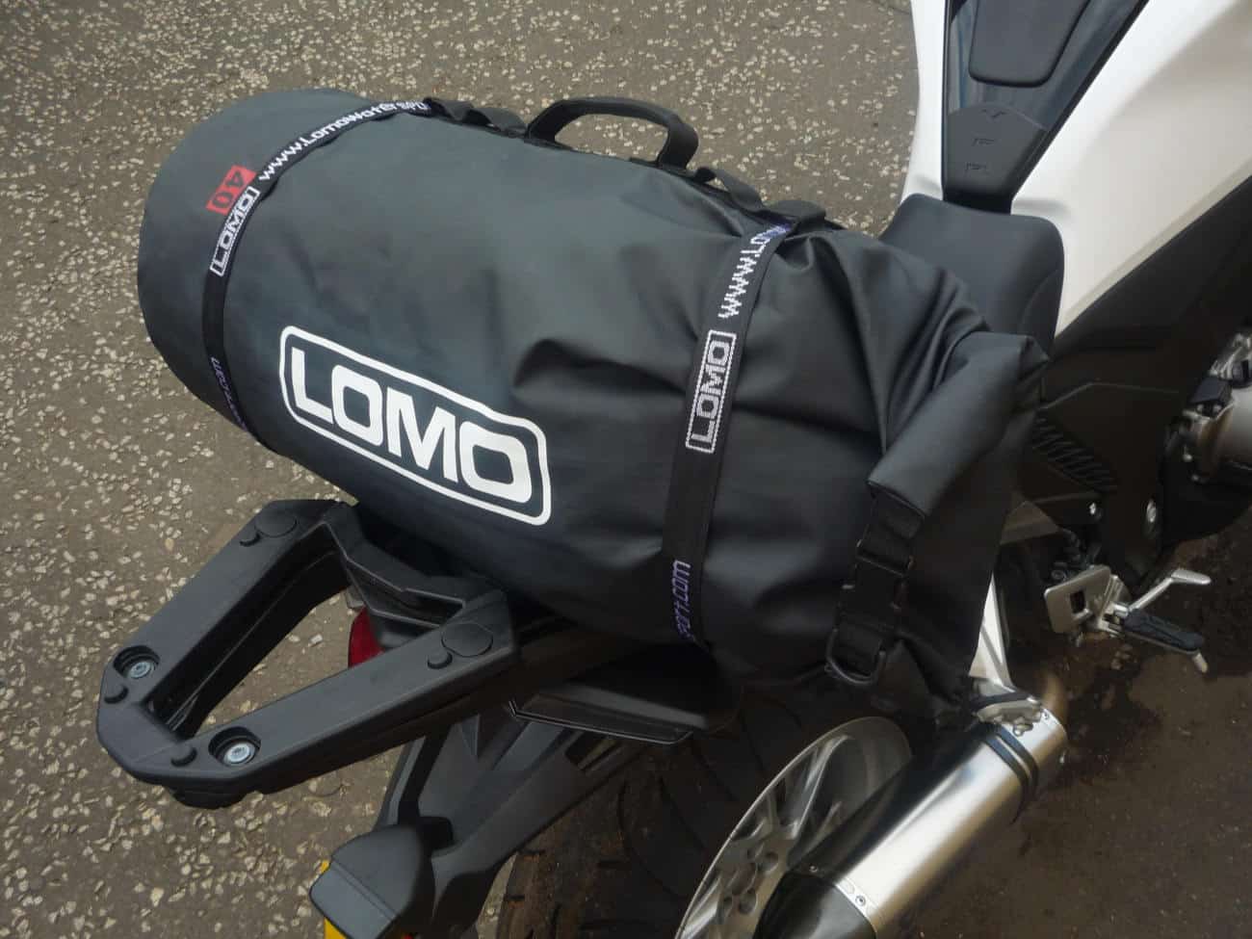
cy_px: 470
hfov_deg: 60.0
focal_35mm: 30
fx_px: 1085
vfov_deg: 46.8
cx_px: 626
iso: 100
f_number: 4
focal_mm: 5.2
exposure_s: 1/160
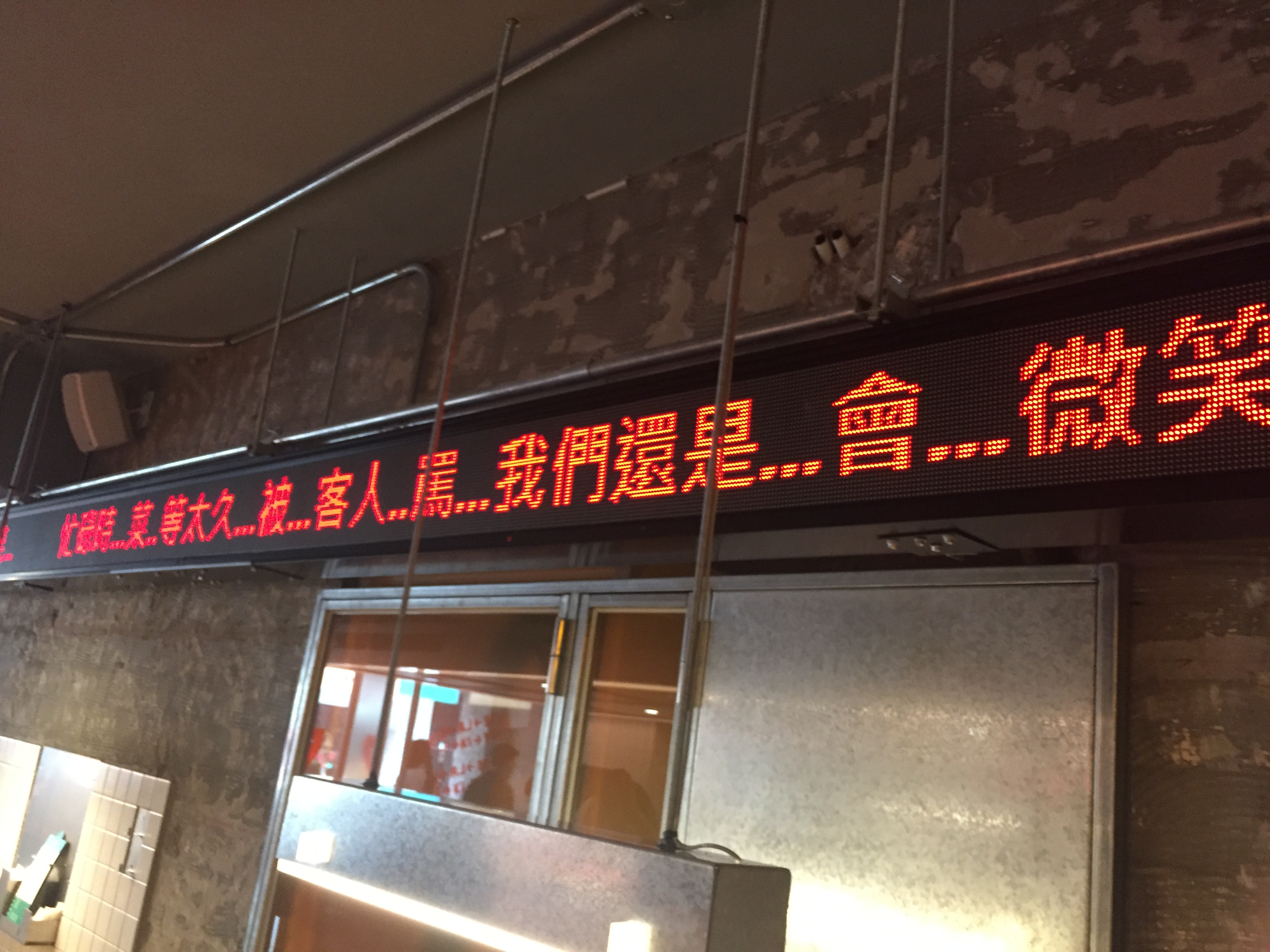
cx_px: 635
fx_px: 1064
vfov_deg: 48.2
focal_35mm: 29
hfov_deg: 61.7
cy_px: 476
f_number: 2.2
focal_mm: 4.15
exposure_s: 1/17
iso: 250
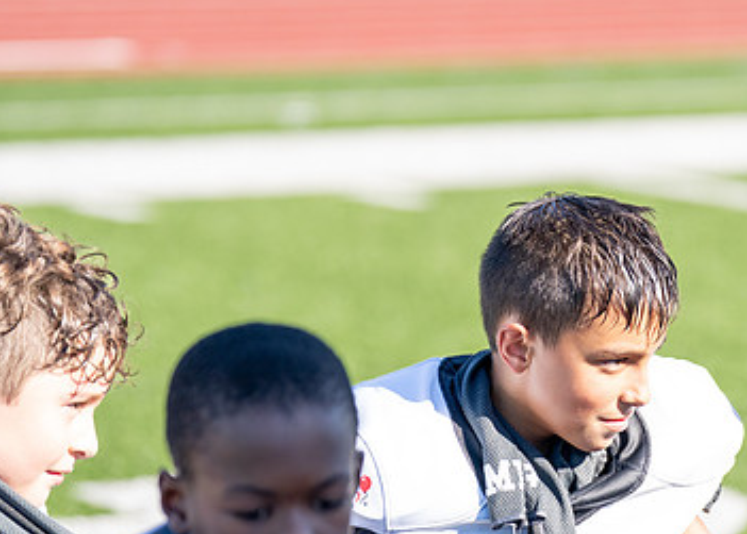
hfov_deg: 8.8
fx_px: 4839
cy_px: 392
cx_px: 662
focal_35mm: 228
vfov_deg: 6.3
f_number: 2.8
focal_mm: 118
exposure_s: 1/2000
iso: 320
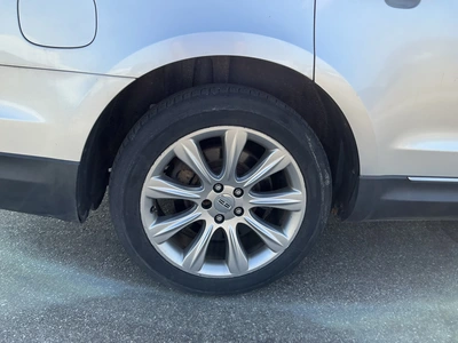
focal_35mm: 28
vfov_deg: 49.7
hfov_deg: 63.4
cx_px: 229
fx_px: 370
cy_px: 172
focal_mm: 3
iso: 25
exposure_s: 1/529
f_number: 1.8
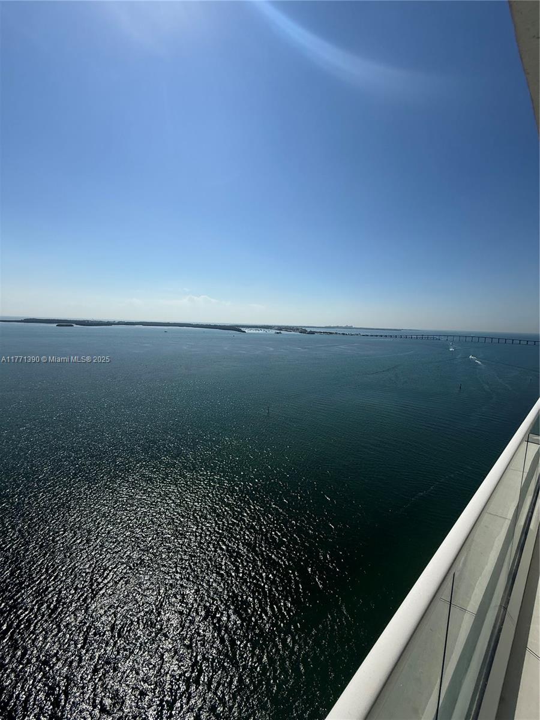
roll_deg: -3.1
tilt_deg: -6.0
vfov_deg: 102.1
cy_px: 360
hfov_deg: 85.7
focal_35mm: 14
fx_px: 291
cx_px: 270
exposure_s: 1/6803
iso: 50
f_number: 2.2
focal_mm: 2.22
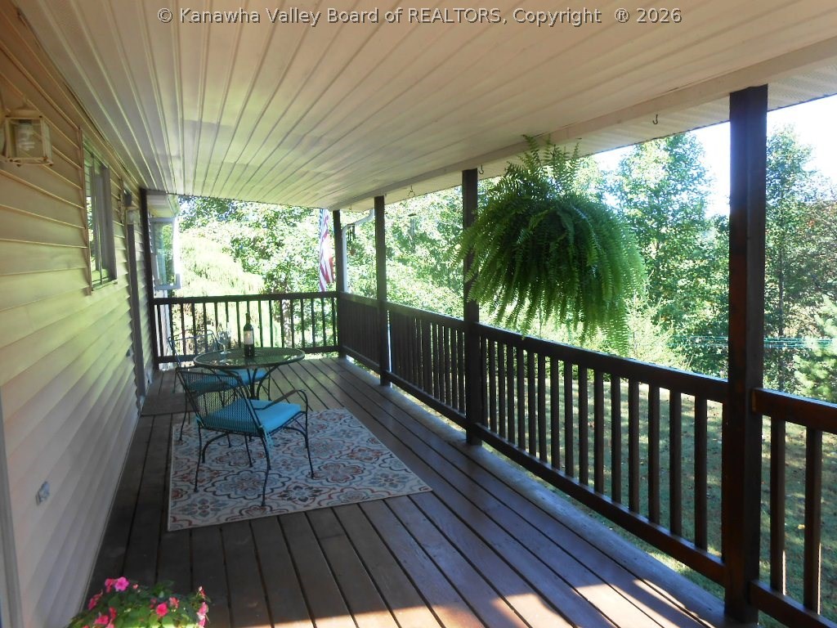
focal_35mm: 26
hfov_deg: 67.3
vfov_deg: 53.1
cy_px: 314
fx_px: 629
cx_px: 418
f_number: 3.5
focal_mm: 4.6
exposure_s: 1/60
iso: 80
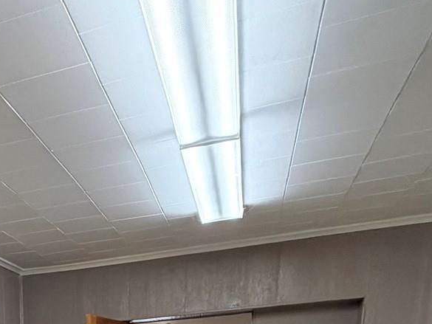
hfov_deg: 34.5
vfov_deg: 21.7
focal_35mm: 49
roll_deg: +3.2
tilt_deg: -13.9
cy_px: 549
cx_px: -23
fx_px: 612
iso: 320
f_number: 2.2
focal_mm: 2.22
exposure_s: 1/60
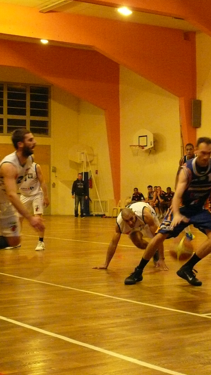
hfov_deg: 15.9
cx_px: 136
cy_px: 188
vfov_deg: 27.9
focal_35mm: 76
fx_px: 756
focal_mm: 11
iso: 800
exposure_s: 1/100
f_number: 3.2
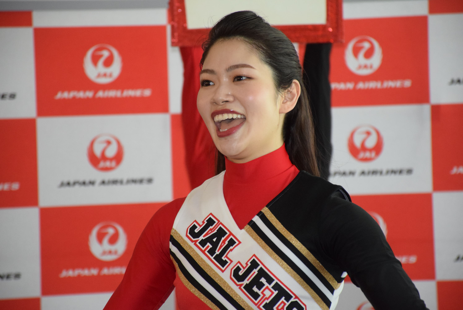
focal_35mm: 210
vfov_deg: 6.6
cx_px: 232
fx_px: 2703
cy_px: 155
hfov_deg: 9.8
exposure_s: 1/200
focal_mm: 140
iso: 2800
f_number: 5.6
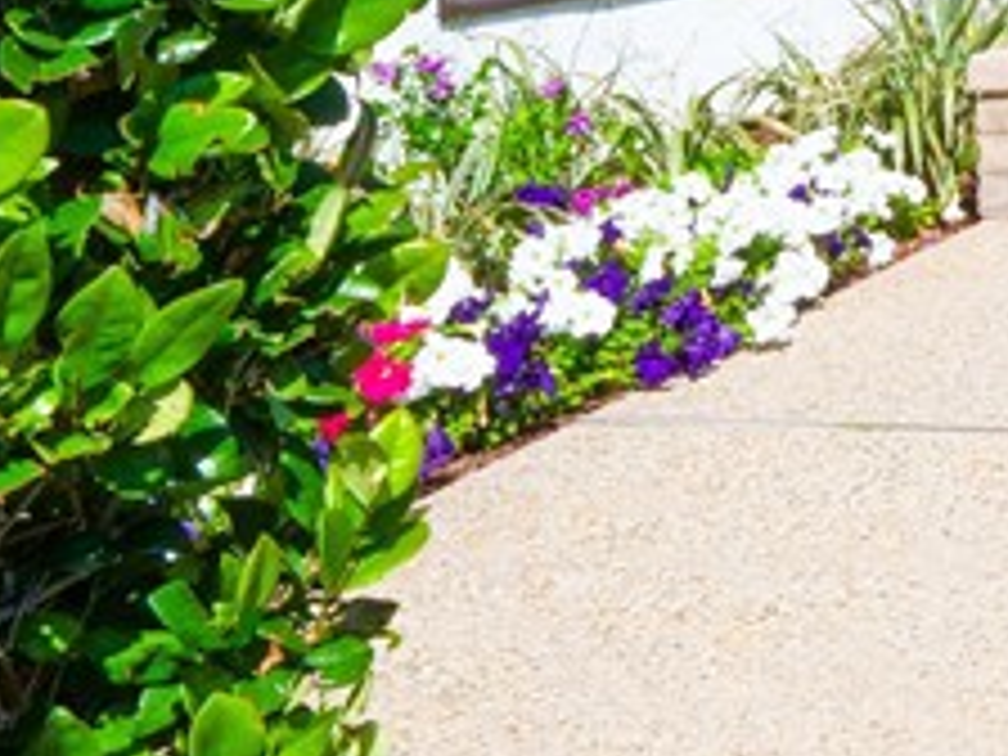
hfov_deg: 18.3
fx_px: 2126
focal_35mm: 73
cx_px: 1994
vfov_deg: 18.8
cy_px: -216
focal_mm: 8
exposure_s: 1/100
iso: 200
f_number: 14
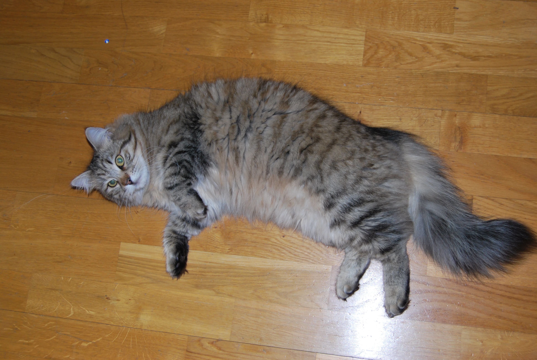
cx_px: 268
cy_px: 180
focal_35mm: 45
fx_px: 672
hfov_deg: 43.6
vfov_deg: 29.9
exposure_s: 1/60
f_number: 4.2
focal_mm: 30
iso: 200
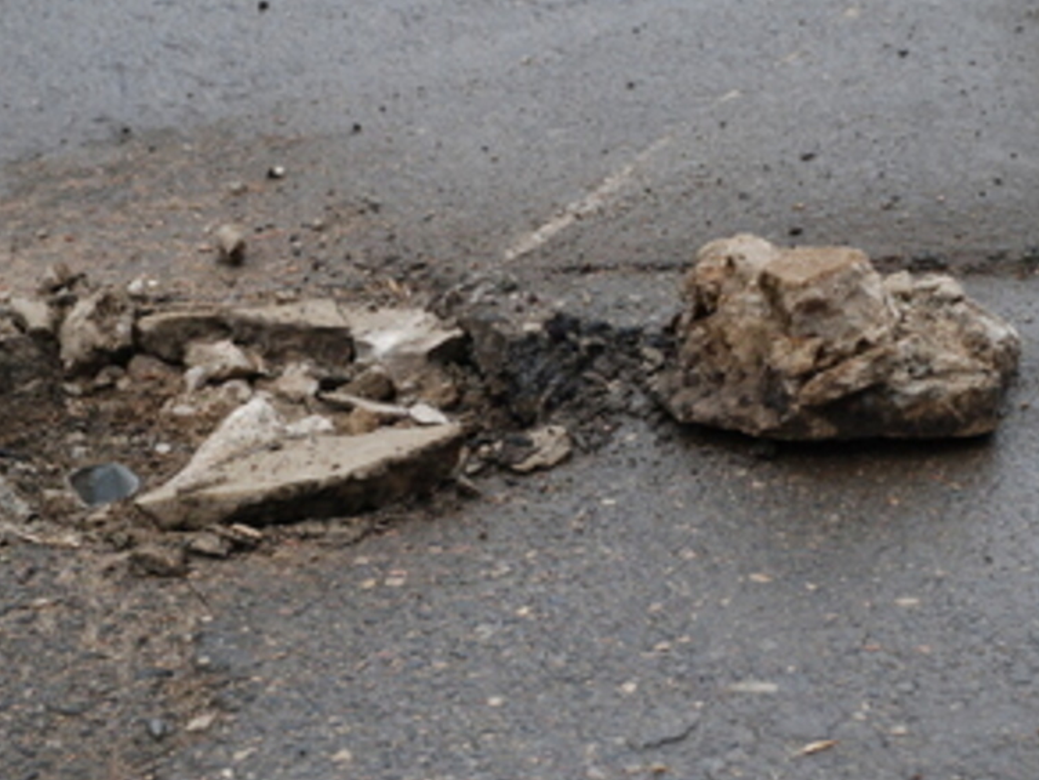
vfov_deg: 9.2
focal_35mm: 162
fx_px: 4863
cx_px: 364
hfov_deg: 12.2
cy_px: 442
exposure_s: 1/500
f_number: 5.3
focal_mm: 66
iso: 640
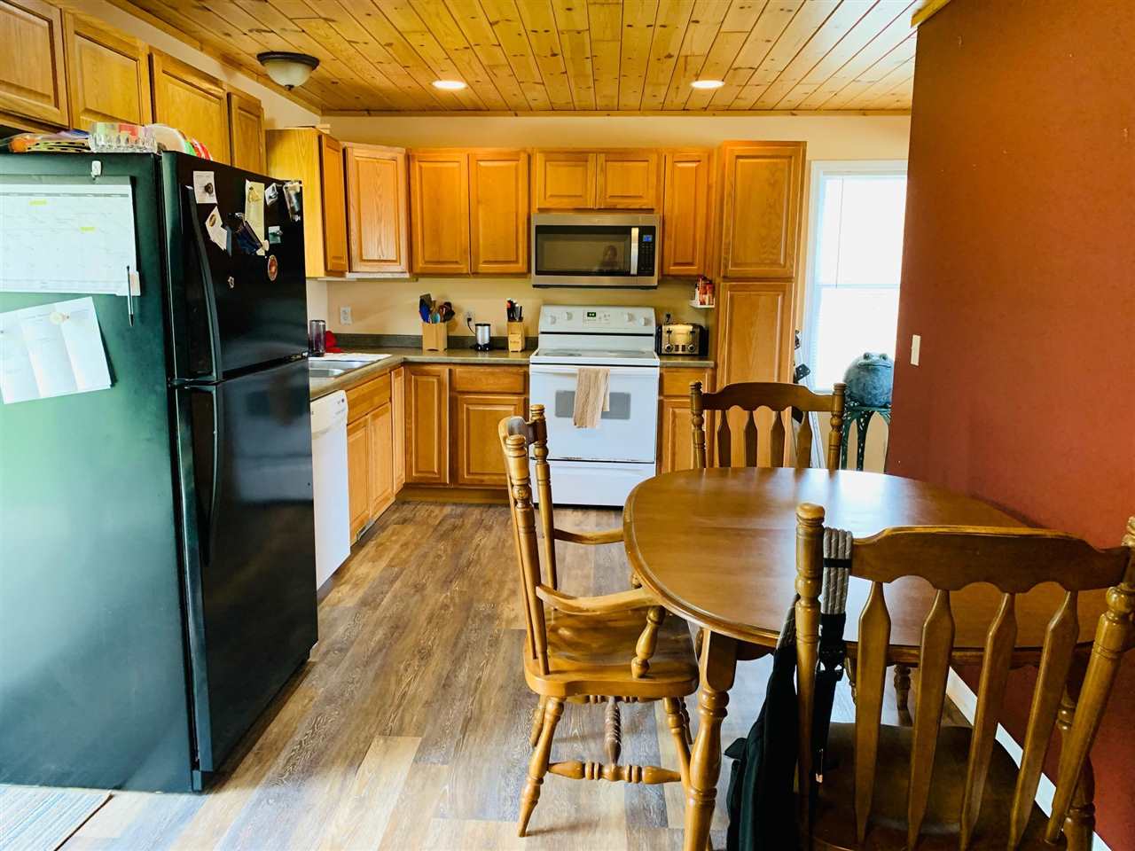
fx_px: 852
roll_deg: -0.5
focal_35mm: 26
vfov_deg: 53.1
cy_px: 426
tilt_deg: -10.2
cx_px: 568
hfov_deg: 67.3
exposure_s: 1/60
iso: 250
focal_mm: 4.25
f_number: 1.8
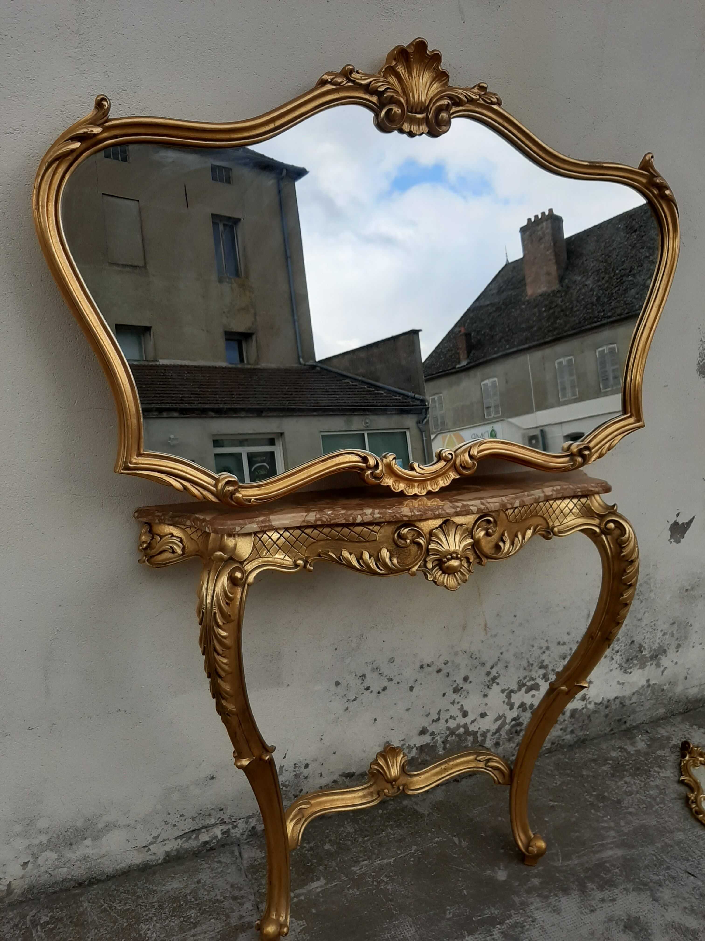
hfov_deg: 53.1
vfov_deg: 67.3
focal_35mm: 26
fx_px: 706
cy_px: 470
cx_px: 352
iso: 40
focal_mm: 3.93
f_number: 1.7
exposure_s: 1/1279
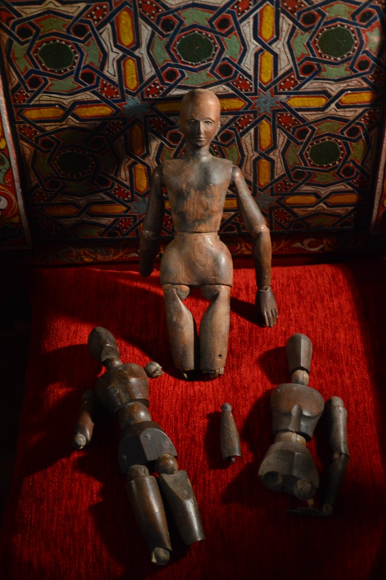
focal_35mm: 57
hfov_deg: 23.7
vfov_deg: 35.1
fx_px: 918
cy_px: 290
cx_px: 193
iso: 800
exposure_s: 1/30
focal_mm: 38
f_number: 4.5
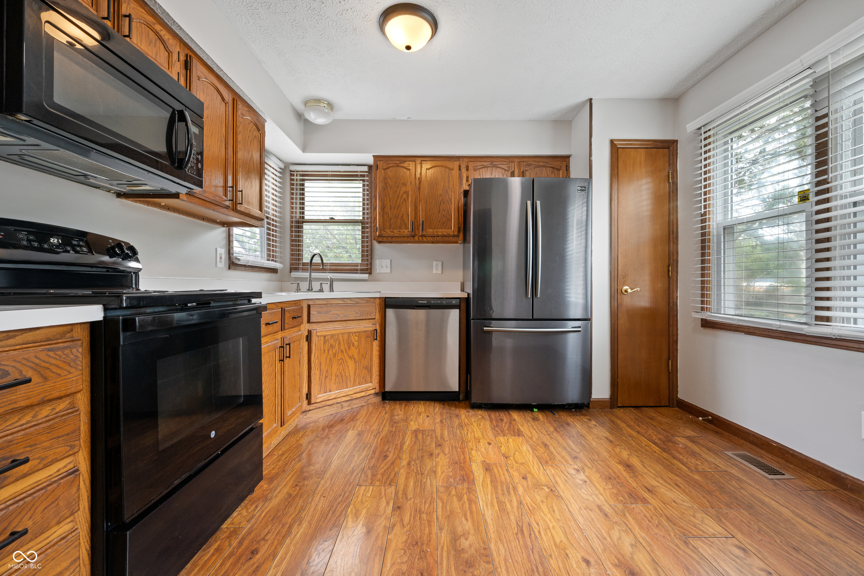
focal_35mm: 15
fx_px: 360
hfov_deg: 100.4
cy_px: 288
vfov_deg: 77.3
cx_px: 432
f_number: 9
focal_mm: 15
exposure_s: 1/15
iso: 1250
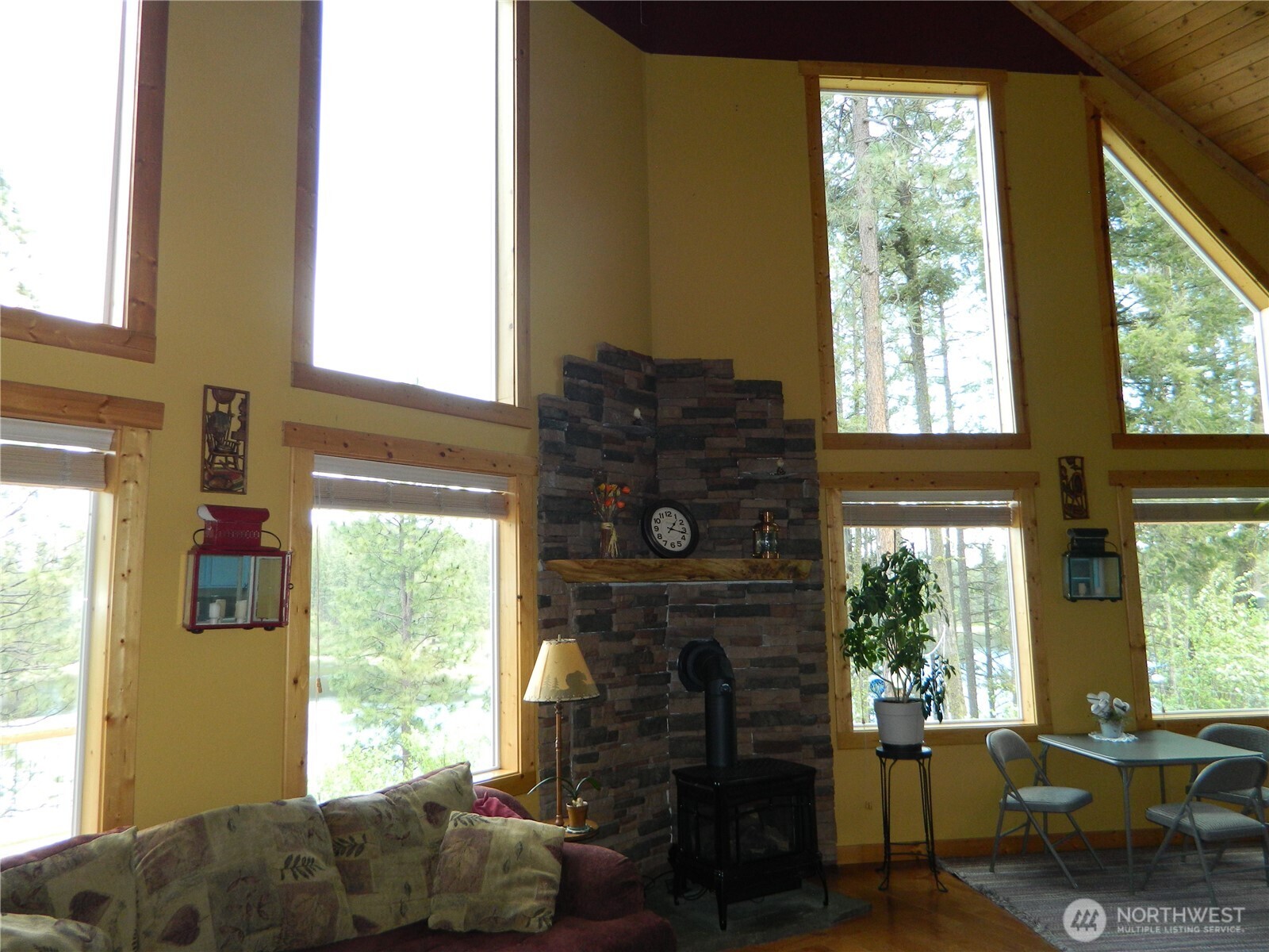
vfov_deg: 54.9
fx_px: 916
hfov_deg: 69.4
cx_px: 634
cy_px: 476
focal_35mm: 25
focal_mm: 4.5
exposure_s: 1/50
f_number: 3.1
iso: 140
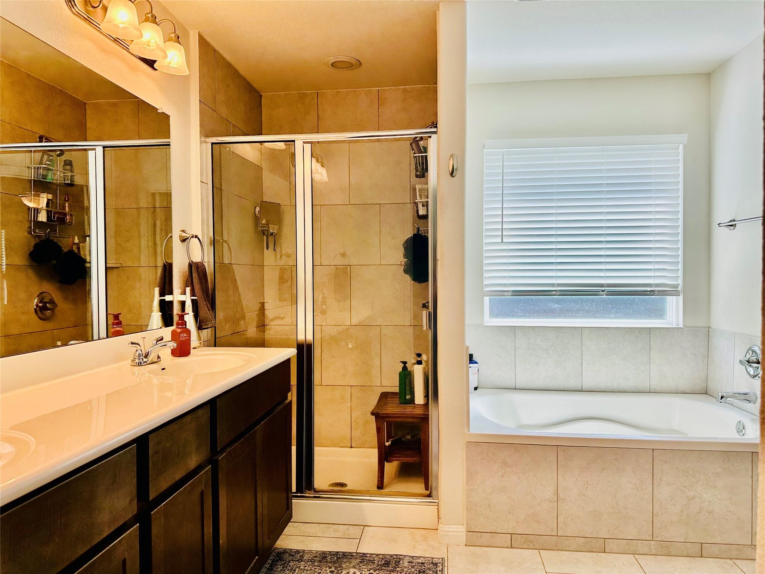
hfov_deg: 71.6
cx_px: 382
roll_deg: -0.2
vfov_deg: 56.8
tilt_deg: -0.4
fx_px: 530
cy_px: 287
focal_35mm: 24
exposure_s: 1/303
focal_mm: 6.86
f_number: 1.78
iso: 80
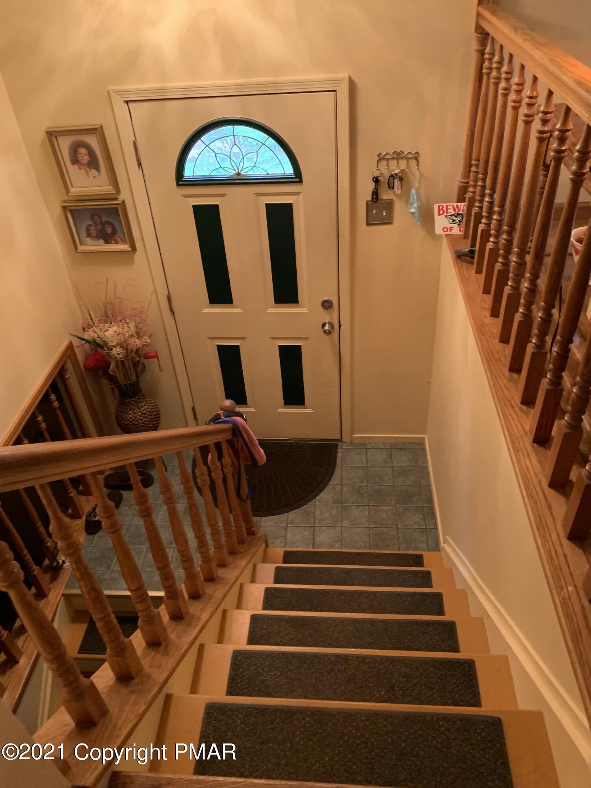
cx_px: 296
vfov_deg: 67.3
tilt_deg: -37.7
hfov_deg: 53.1
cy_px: 394
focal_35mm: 26
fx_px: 592
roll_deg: +5.8
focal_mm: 4.25
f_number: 1.8
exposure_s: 1/30
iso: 400
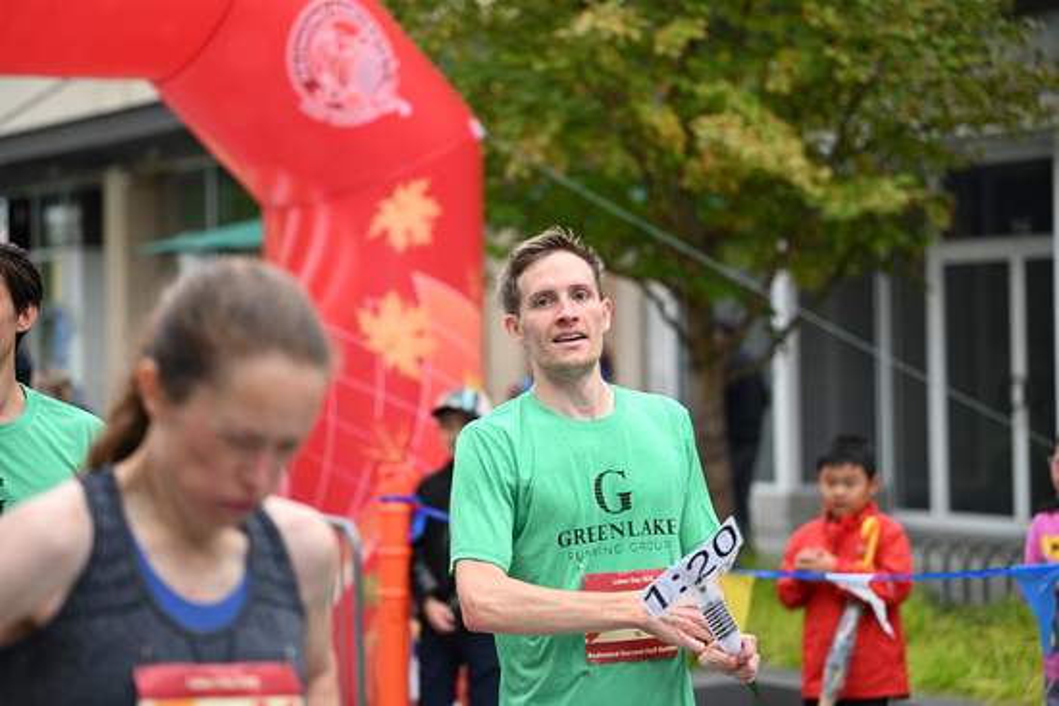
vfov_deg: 14.9
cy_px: 353
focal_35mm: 92
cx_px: 530
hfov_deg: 22.1
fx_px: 2707
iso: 1600
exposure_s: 1/1250
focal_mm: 92
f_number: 2.8
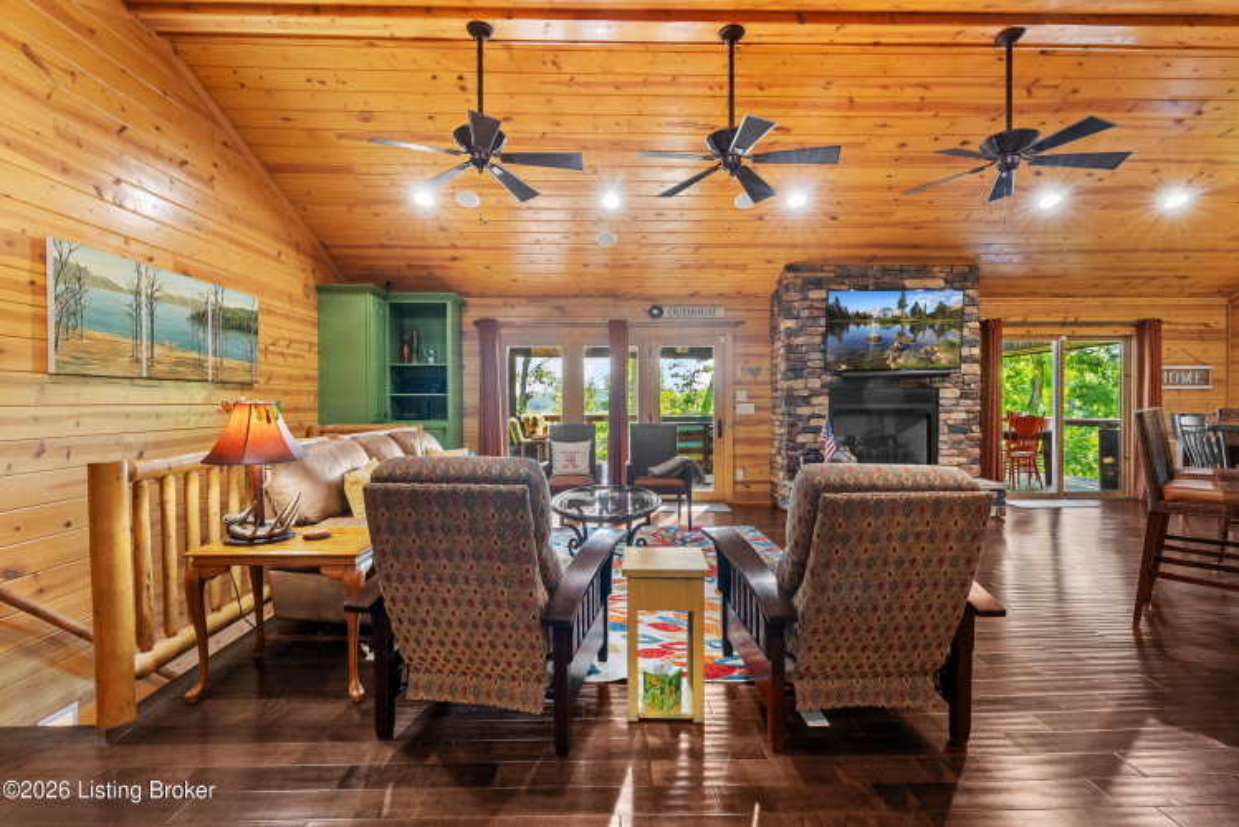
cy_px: 414
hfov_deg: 96.7
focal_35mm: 16
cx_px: 620
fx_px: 551
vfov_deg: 73.8
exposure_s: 1/1.67
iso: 1000
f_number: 11
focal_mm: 16
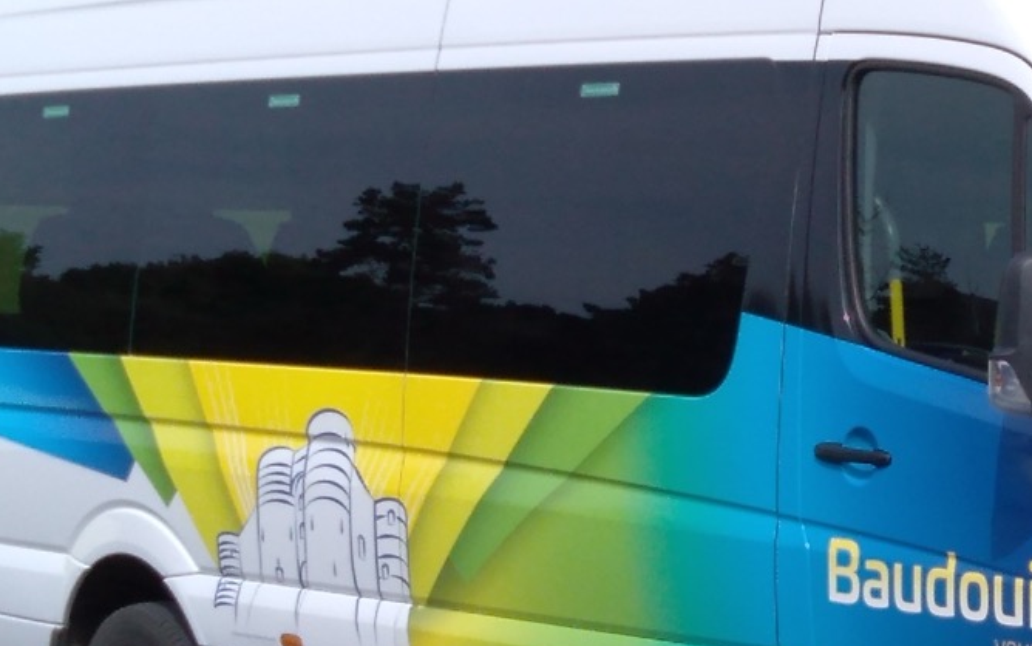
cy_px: 456
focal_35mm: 66
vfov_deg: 19.6
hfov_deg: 29.4
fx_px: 1857
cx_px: 989
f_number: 2.2
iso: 101
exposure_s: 1/1257
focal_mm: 3.46
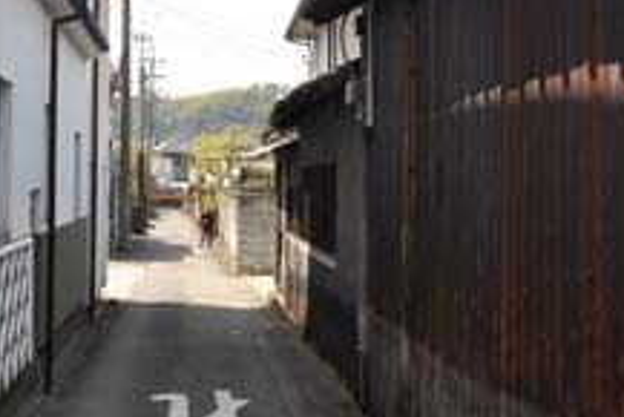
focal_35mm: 73
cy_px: 148
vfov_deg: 18.7
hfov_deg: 27.1
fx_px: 1266
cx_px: 109
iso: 200
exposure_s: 1/200
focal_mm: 22
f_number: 8
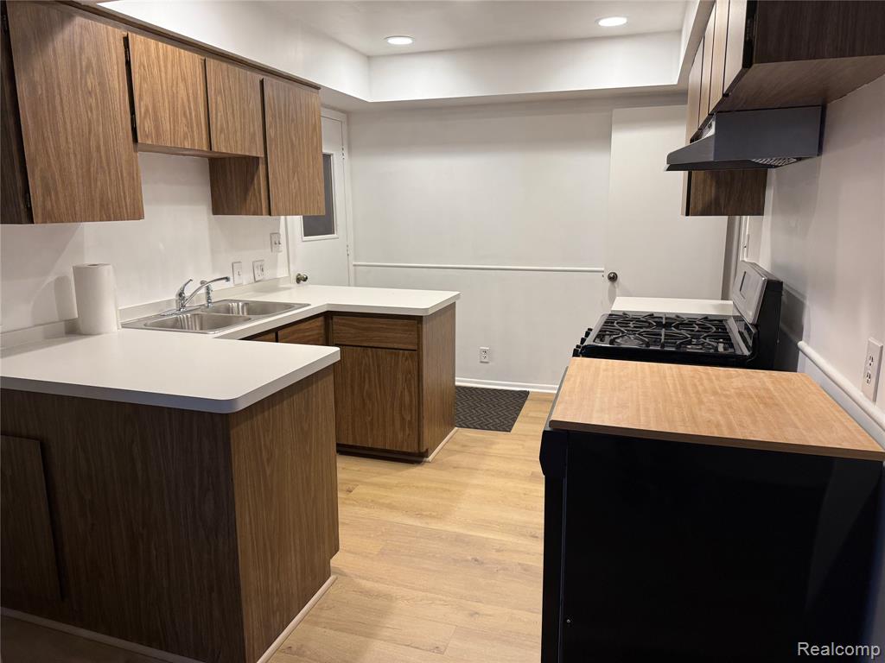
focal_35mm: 24
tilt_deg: -10.4
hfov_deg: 71.6
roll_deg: +0.3
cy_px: 332
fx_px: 614
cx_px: 442
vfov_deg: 56.8
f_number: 1.78
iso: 125
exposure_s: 1/120
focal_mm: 6.76
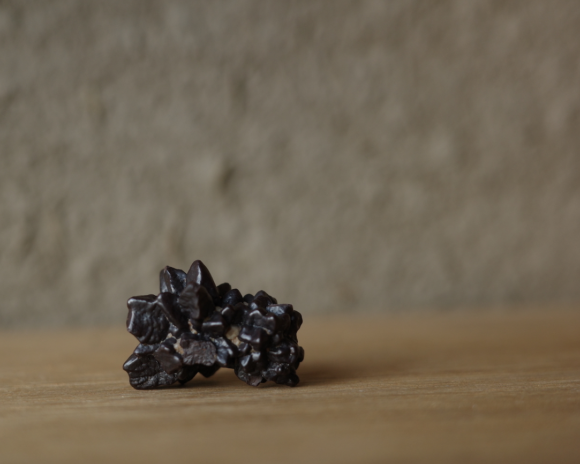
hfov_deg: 35.8
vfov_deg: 29.1
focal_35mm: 52
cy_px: 252
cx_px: 218
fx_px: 892
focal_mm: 26
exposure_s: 1/100
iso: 200
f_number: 2.8
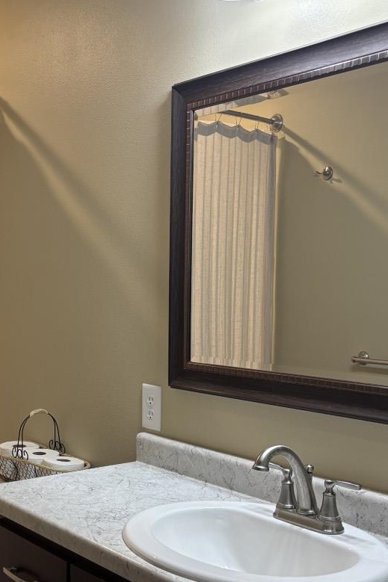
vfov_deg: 39.4
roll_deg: -0.3
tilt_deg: -6.7
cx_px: 67
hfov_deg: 26.4
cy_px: 360
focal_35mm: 50
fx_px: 809
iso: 125
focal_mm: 5.96
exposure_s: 1/60
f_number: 1.6
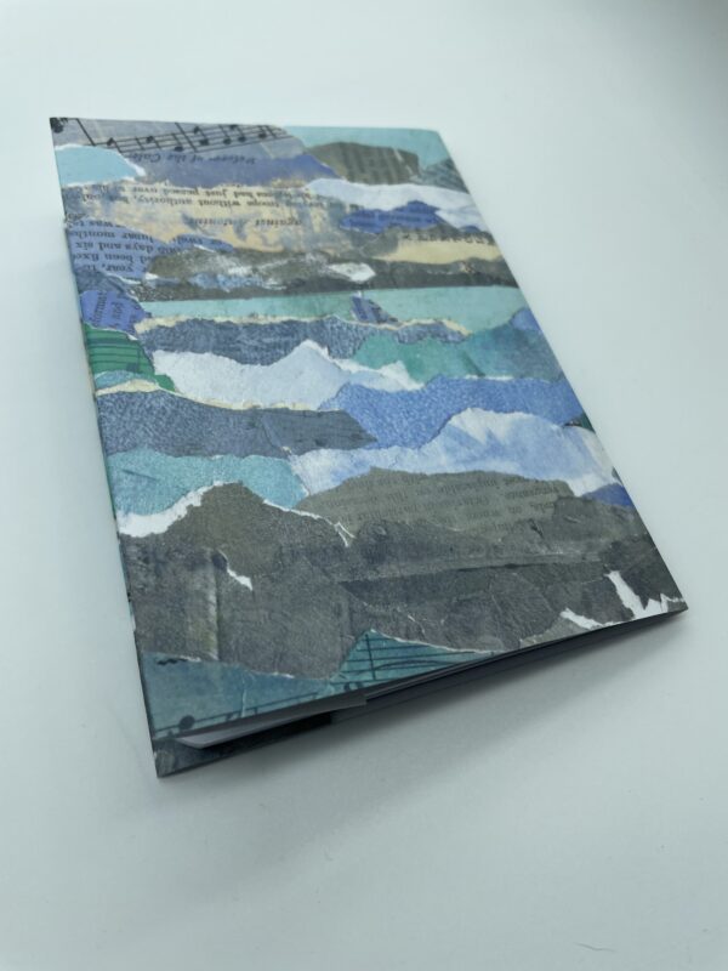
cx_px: 364
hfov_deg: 53.1
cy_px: 486
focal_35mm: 26
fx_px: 729
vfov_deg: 67.3
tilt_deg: -62.4
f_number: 1.6
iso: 32
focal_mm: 4.2
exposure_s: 1/612
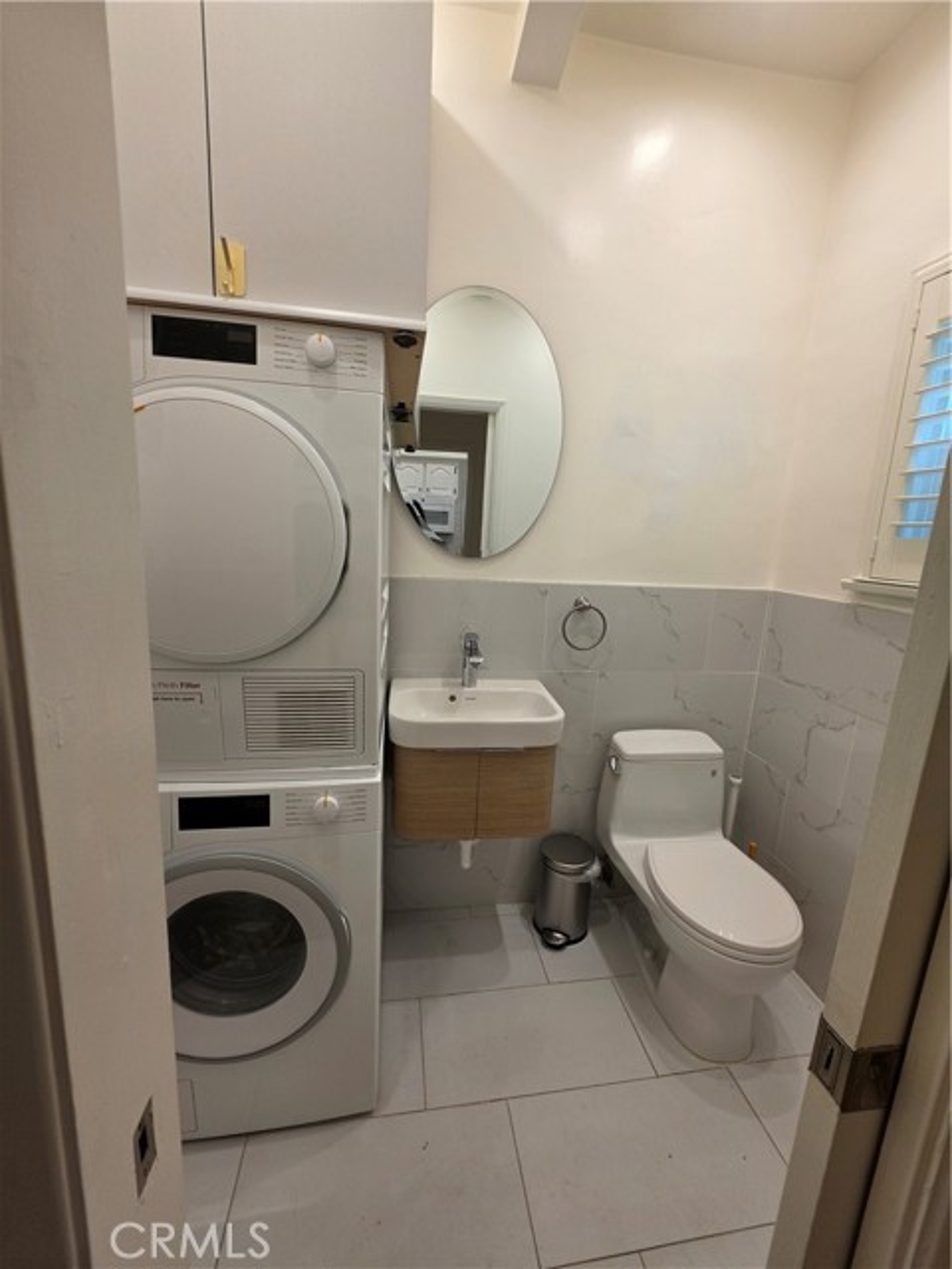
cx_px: 476
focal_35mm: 13
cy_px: 634
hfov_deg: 89.9
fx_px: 477
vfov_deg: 106.2
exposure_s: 1/120
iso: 64
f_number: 1.9
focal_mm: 2.2
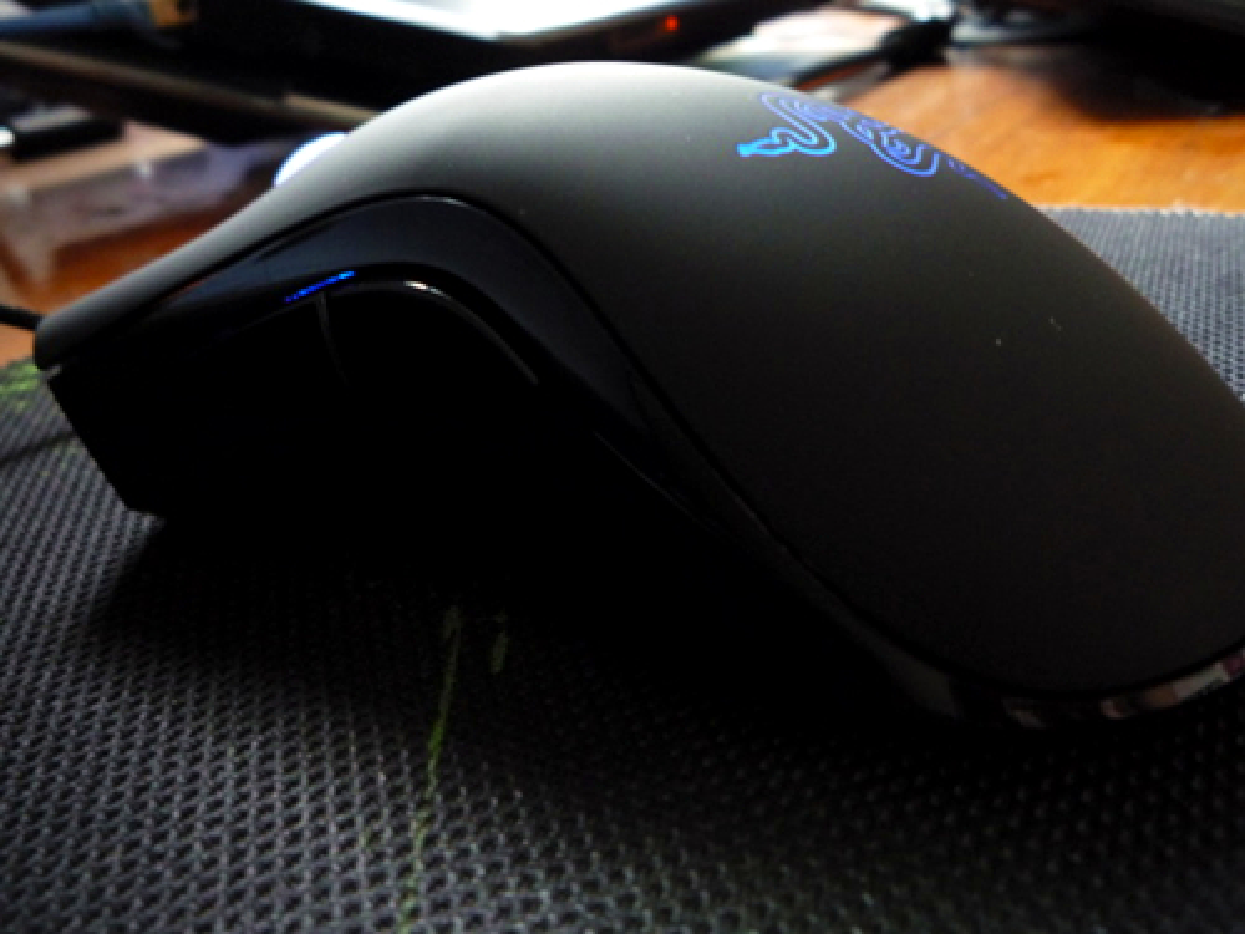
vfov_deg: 46.8
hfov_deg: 60.0
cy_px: 467
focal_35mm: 30
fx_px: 1079
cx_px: 622
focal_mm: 5.2
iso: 400
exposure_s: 1/8
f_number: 3.3
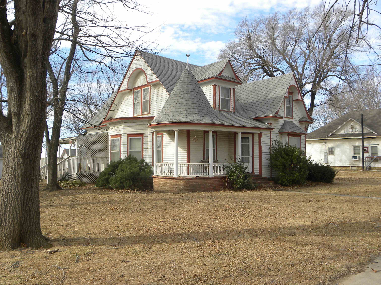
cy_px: 142
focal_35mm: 33
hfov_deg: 55.4
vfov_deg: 42.9
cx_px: 190
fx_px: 363
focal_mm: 5.9
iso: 64
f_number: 4.5
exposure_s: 1/189
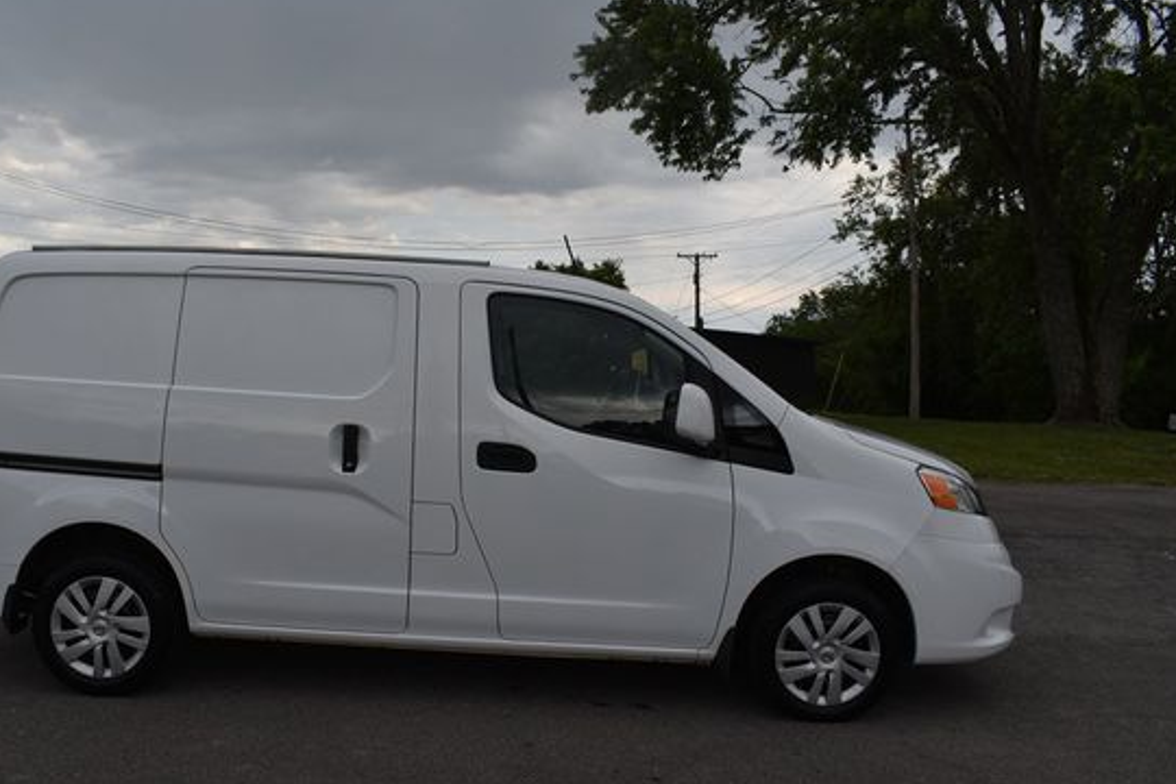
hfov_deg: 58.5
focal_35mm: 32
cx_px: 503
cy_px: 402
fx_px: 1045
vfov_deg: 41.1
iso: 200
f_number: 8
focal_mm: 18
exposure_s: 1/250
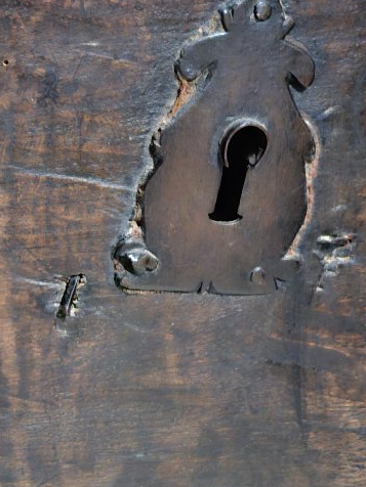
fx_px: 818
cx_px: 71
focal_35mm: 58
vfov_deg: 32.8
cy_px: 342
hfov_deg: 24.8
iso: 2000
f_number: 1.8
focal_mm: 5.4
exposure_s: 1/8.33
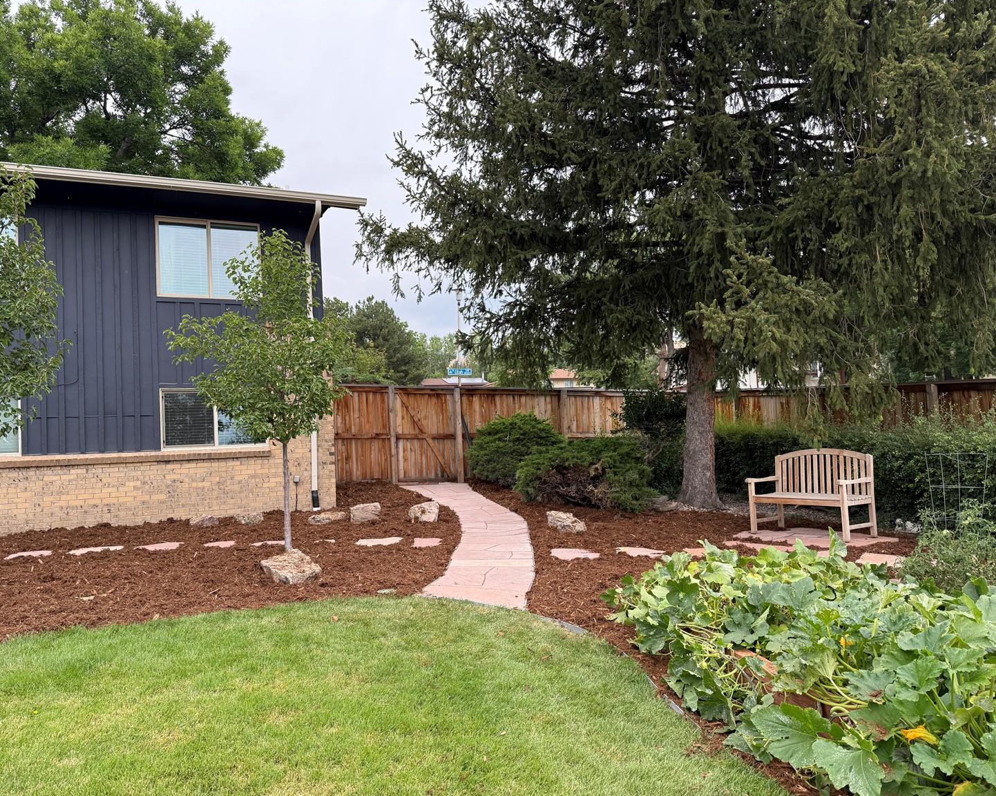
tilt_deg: +3.8
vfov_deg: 54.9
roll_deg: +2.5
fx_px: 766
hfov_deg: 65.9
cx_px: 454
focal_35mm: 26
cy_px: 409
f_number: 1.78
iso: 100
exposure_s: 1/955
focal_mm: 6.76
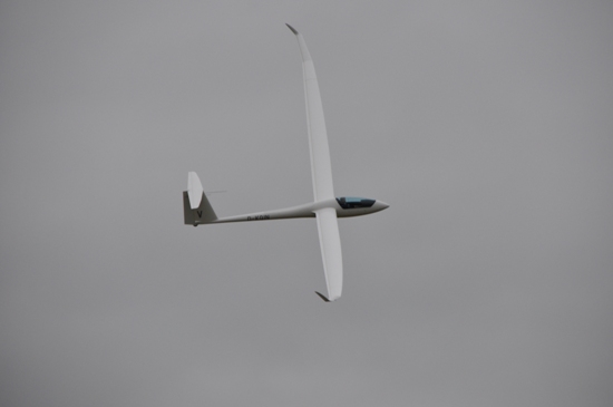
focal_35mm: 278
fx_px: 4718
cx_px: 306
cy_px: 204
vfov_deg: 4.9
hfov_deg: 7.4
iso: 450
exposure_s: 1/250
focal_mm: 185
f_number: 6
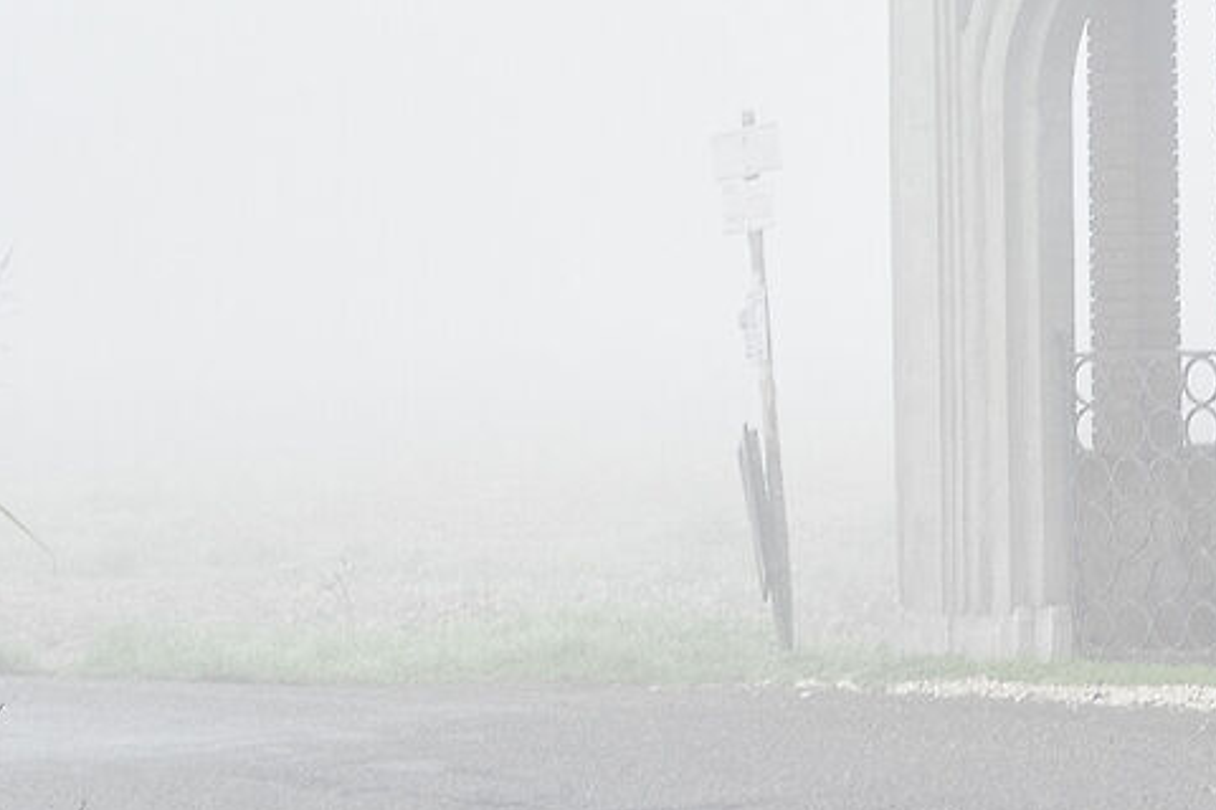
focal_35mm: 205
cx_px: 1168
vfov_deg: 6.7
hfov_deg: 10.0
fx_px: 6924
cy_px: 15
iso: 200
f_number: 4.5
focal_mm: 27
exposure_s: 1/100
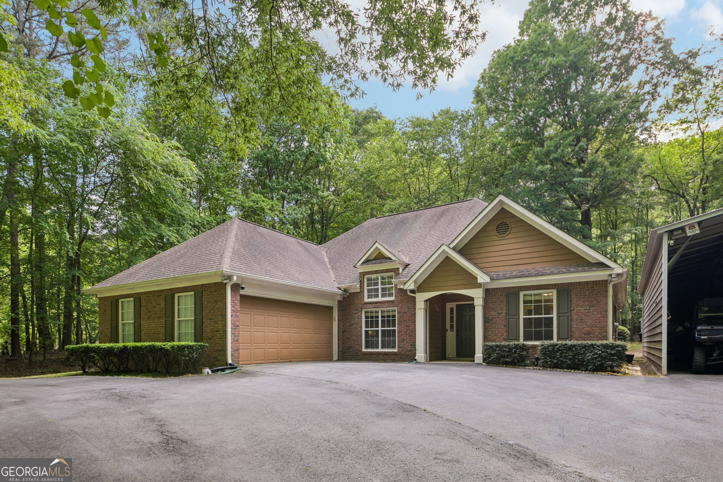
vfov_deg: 61.9
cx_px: 362
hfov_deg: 84.0
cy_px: 241
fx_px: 402
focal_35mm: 20
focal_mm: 20
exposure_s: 1/25
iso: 64
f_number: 8
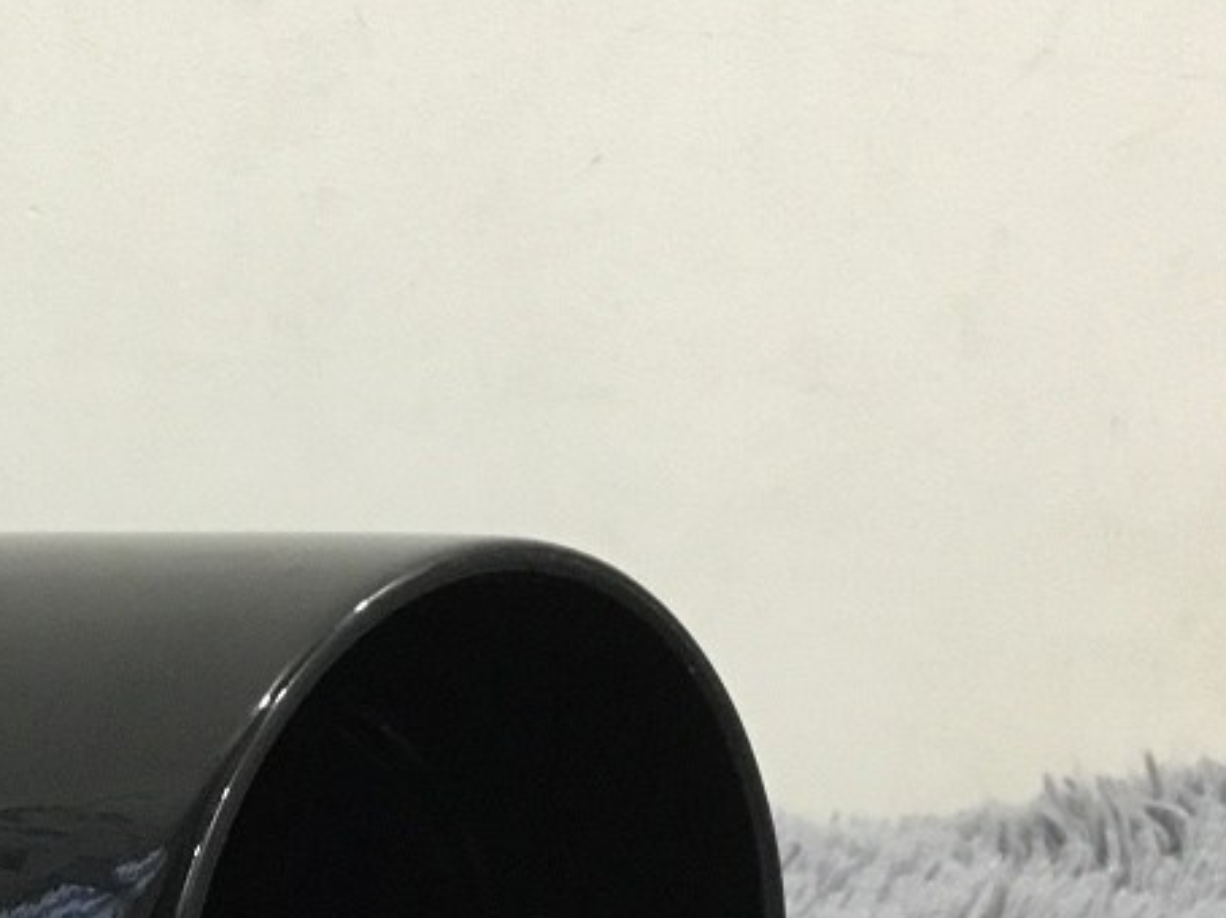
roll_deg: +0.9
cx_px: 165
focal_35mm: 82
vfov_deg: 17.4
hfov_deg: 23.3
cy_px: 986
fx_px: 2903
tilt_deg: -15.5
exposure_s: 1/33
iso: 160
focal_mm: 3.3
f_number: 2.4
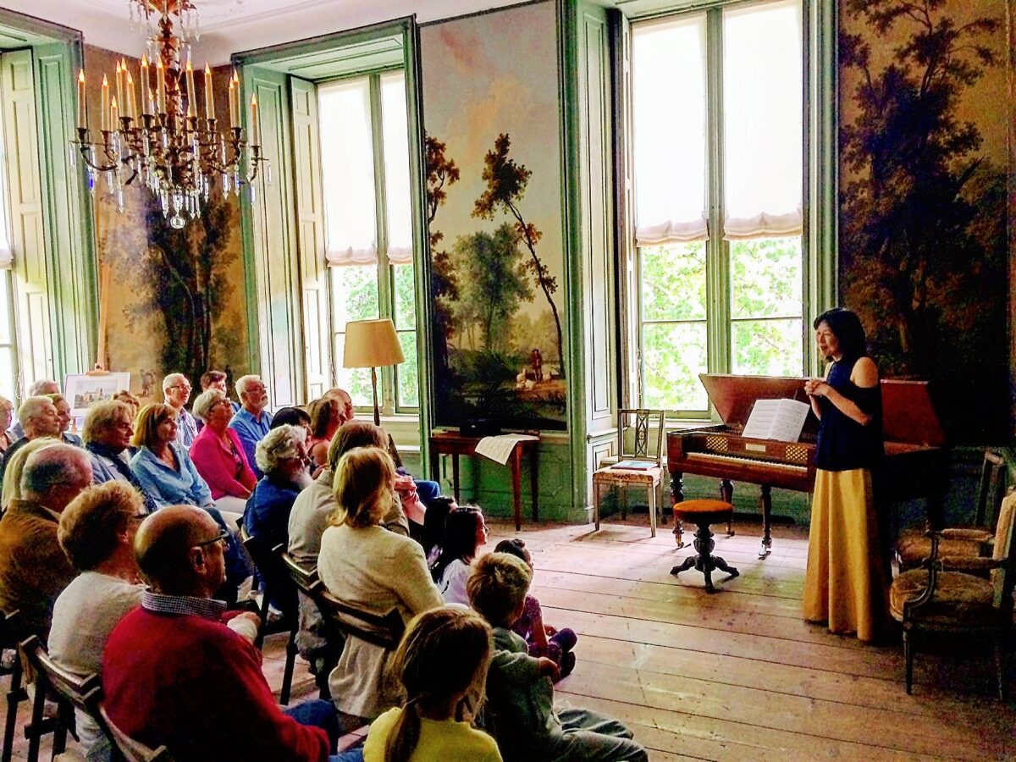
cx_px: 508
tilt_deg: -5.0
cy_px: 381
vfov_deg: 48.2
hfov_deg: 61.7
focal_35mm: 29
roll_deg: +2.2
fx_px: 851
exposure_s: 1/33
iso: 50
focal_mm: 4.15
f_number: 2.2
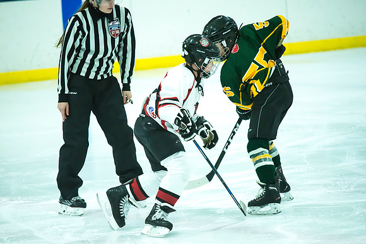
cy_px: 122
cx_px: 183
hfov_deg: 7.6
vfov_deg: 5.1
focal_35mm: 270
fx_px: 2746
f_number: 5.6
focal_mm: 270
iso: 6400
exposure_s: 1/800
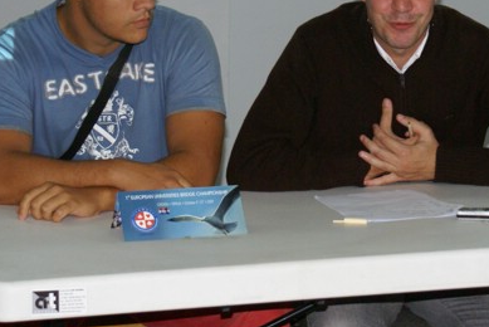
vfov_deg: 10.1
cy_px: 62
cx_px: 373
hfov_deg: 15.1
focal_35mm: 135
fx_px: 1835
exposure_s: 1/30
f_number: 5.6
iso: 800
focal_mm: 50
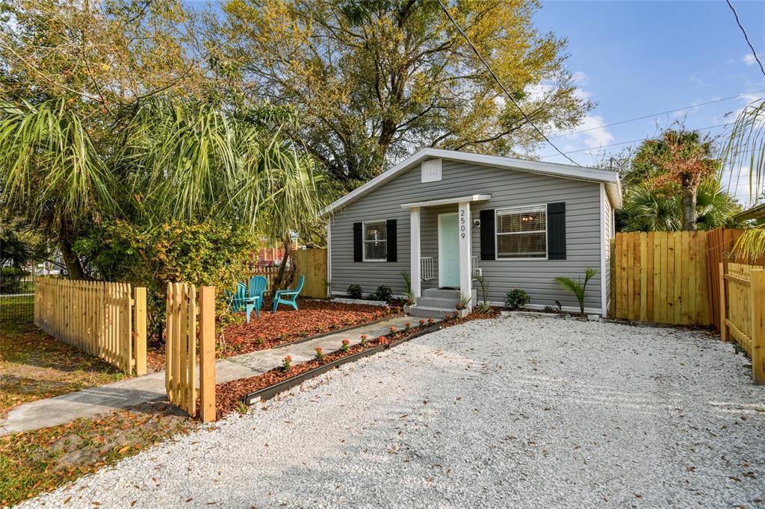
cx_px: 382
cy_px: 254
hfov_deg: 100.4
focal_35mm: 15
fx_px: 319
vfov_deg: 77.3
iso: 100
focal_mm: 10
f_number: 7.1
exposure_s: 1/125
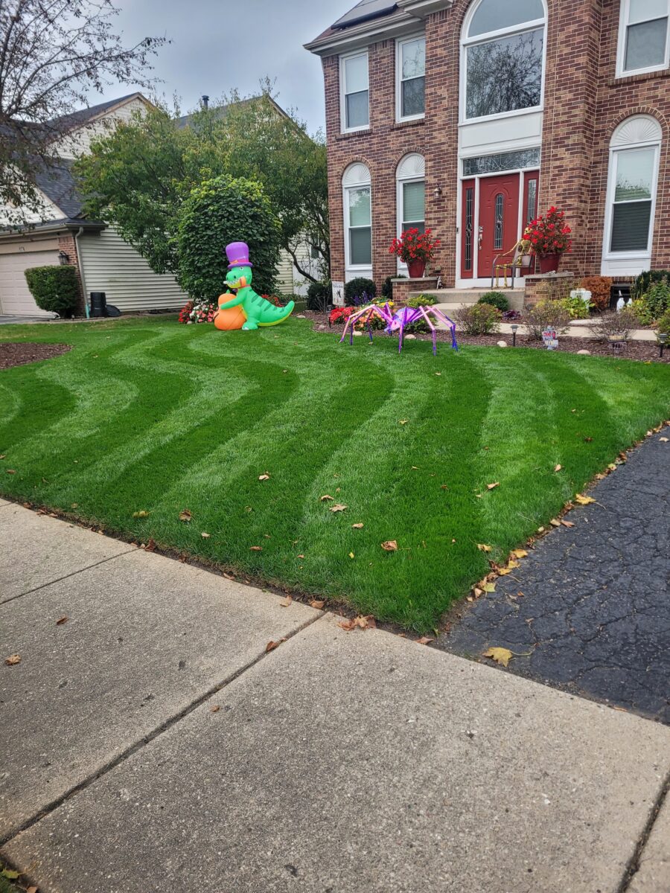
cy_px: 446
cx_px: 335
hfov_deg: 53.1
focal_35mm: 26
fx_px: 671
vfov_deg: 67.3
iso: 100
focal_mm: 5.4
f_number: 1.8
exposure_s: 1/120
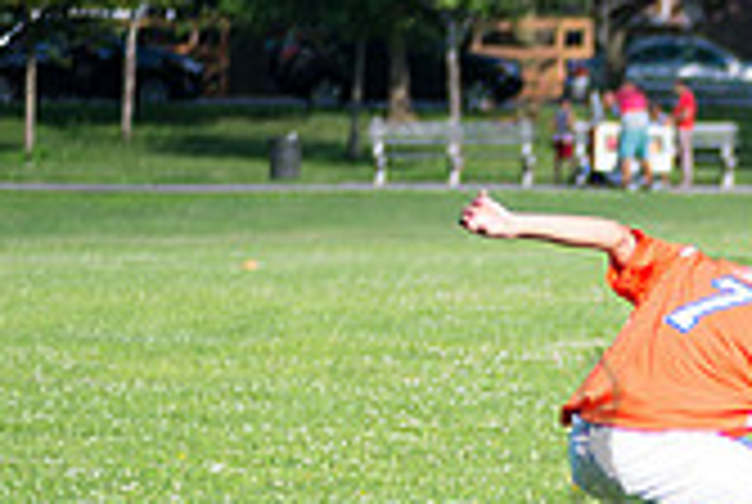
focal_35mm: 319
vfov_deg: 4.3
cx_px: 1175
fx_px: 6675
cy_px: 641
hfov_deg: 6.4
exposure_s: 1/2000
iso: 200
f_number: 2.8
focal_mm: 92
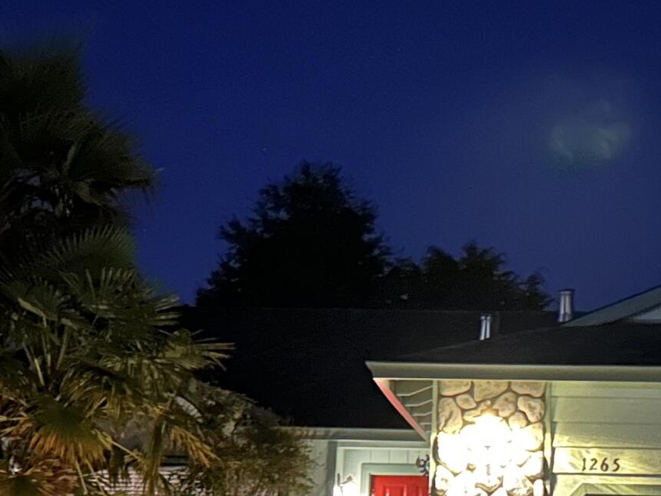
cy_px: 291
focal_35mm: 91
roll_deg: -0.7
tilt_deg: +12.1
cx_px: 551
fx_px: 1738
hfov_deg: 21.2
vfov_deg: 16.2
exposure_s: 1/9
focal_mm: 5.7
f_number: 1.5
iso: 1250
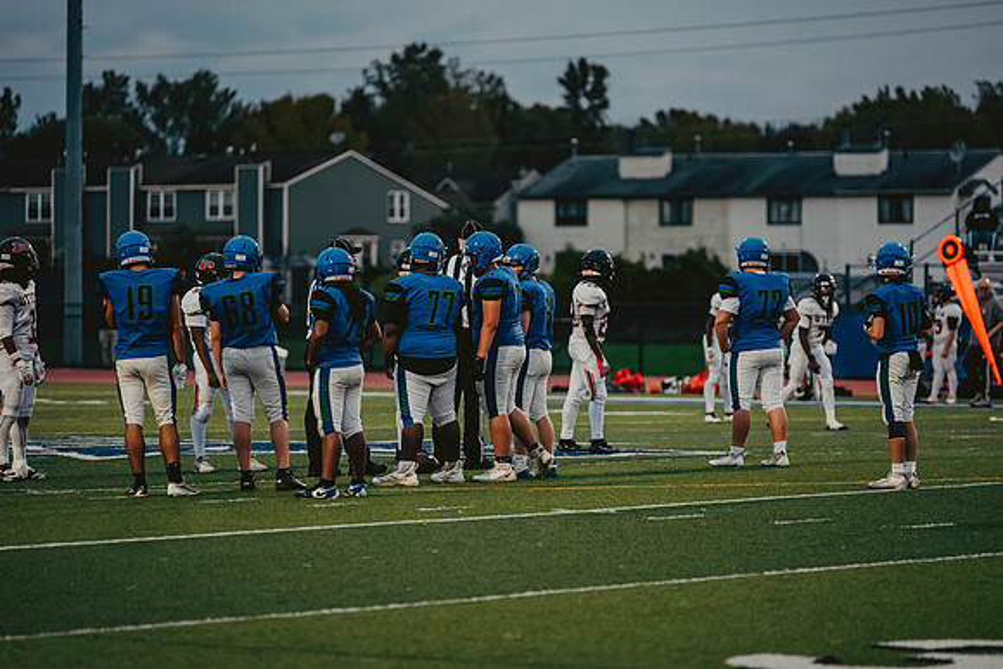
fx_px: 4856
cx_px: 502
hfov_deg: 11.8
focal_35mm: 174
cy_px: 334
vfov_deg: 7.9
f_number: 2.8
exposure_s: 1/1250
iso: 2000
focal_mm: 170
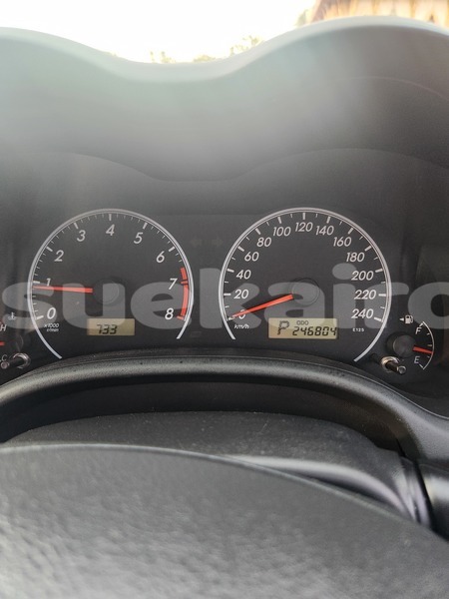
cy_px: 300
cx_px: 224
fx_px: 398
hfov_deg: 58.9
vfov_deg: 73.9
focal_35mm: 23
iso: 640
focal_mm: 5.4
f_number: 1.8
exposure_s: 1/100
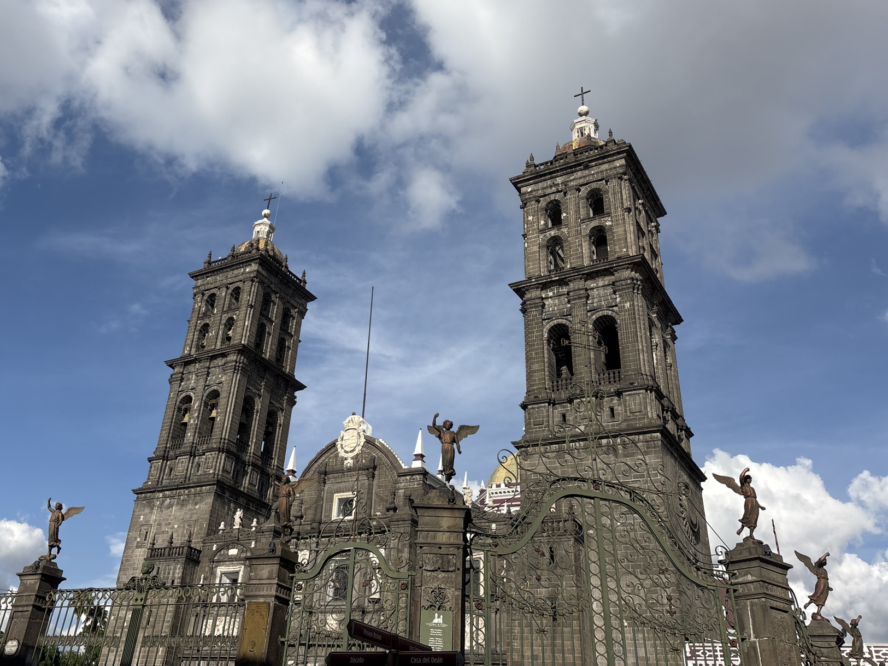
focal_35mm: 32
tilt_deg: +30.9
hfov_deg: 56.4
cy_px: 258
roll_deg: -6.6
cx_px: 358
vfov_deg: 43.9
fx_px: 821
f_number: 1.6
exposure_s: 1/5348
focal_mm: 5.96
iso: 50
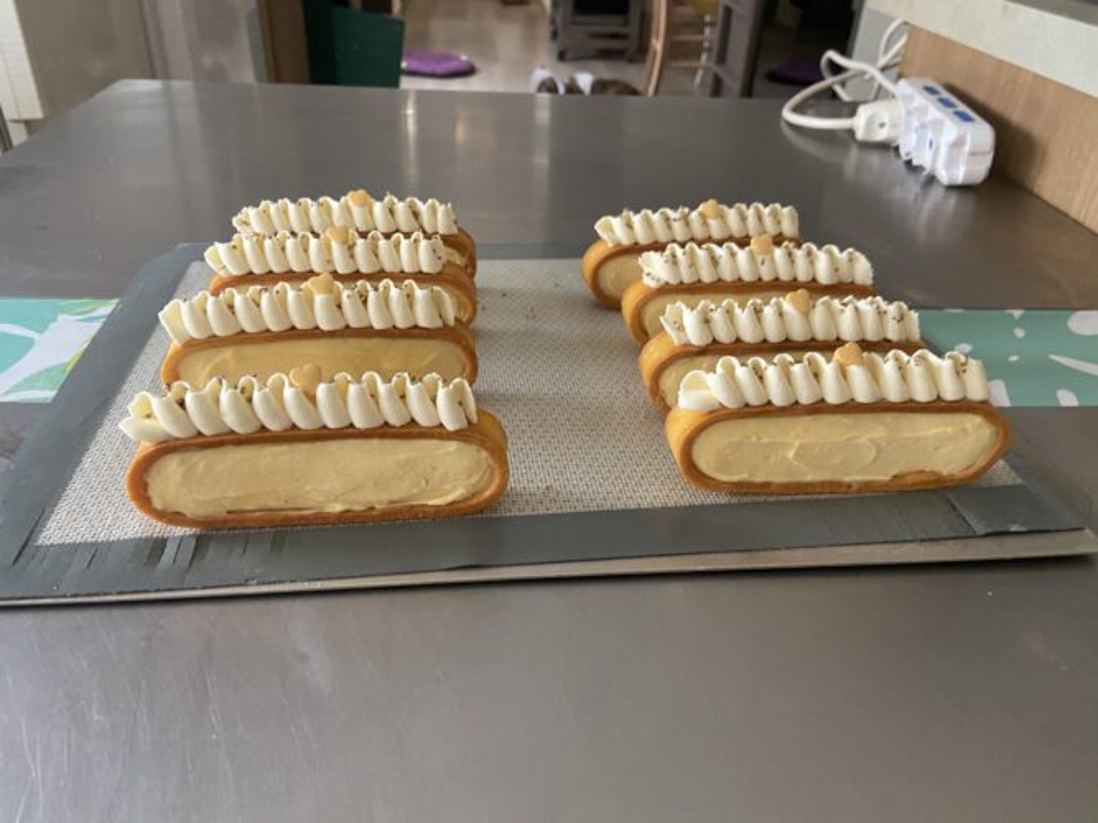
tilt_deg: -33.4
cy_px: 412
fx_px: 825
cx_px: 549
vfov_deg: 53.0
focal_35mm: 26
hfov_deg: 67.3
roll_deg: -2.9
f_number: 1.8
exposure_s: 1/60
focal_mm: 4.25
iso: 250
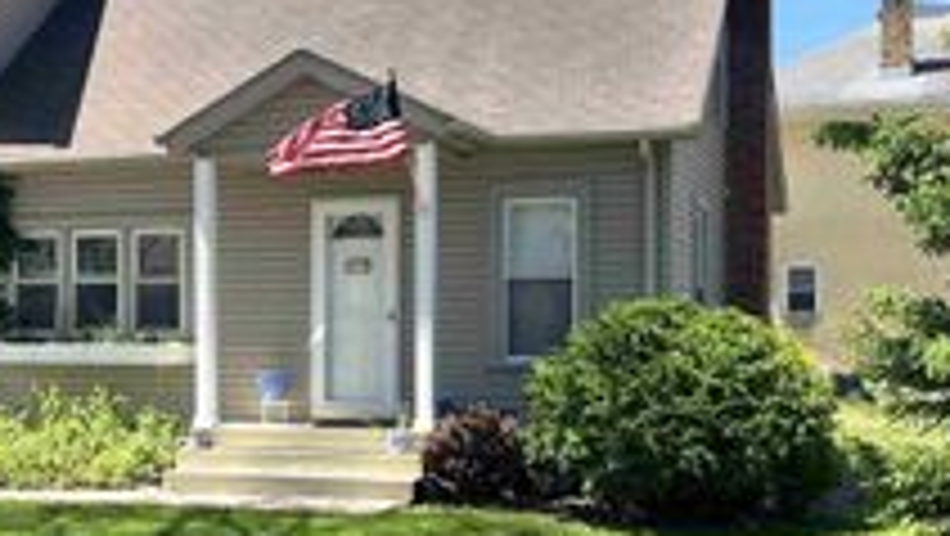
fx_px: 1689
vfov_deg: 18.0
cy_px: 336
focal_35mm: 67
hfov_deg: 31.0
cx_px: 270
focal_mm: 5.1
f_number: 1.6
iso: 50
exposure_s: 1/1862
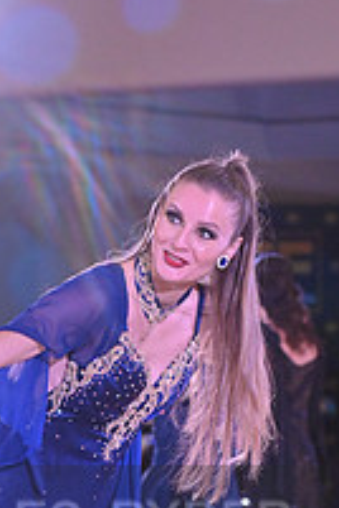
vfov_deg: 6.9
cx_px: -16
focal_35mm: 295
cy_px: 551
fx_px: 4167
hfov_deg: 4.6
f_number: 5
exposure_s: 1/320
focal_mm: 102
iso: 3200
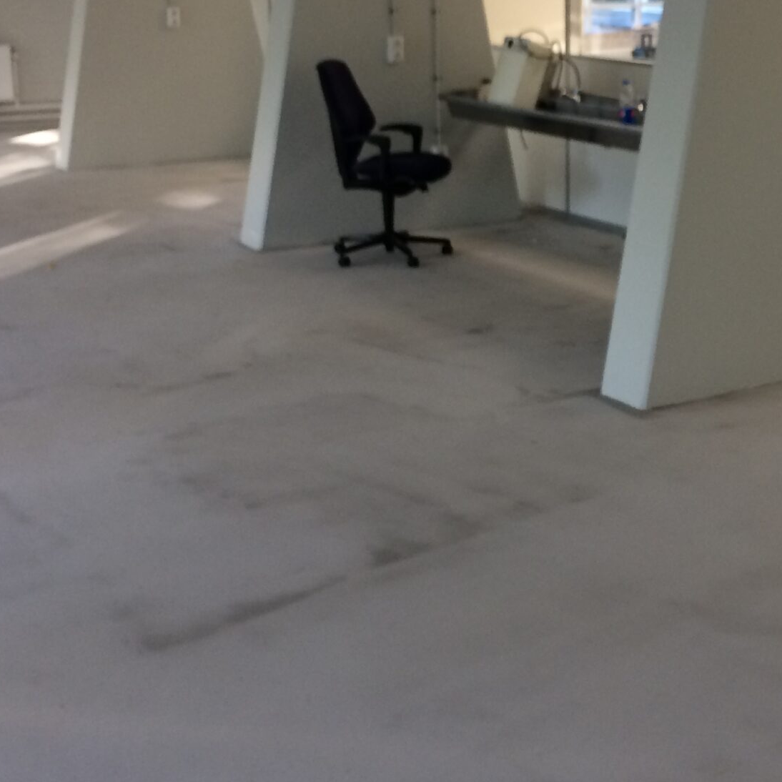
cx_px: 588
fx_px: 1534
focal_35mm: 60
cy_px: 269
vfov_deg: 28.4
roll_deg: -0.5
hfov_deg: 28.2
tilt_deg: -13.2
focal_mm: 4.15
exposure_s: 1/33
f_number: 2.2
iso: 64
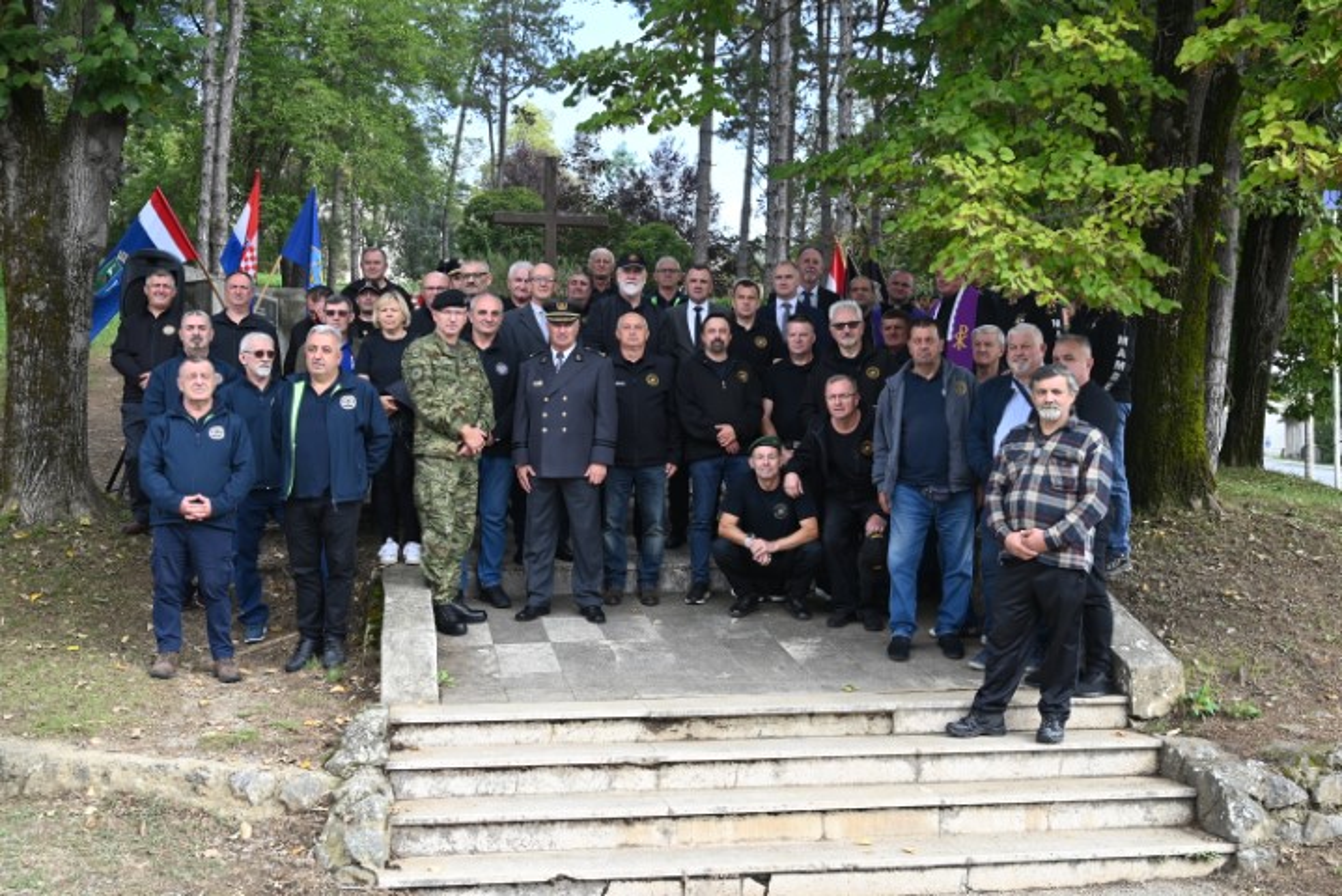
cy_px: 448
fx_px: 1417
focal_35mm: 38
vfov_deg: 35.1
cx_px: 671
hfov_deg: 50.7
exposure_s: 1/250
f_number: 5.6
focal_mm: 38
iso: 200
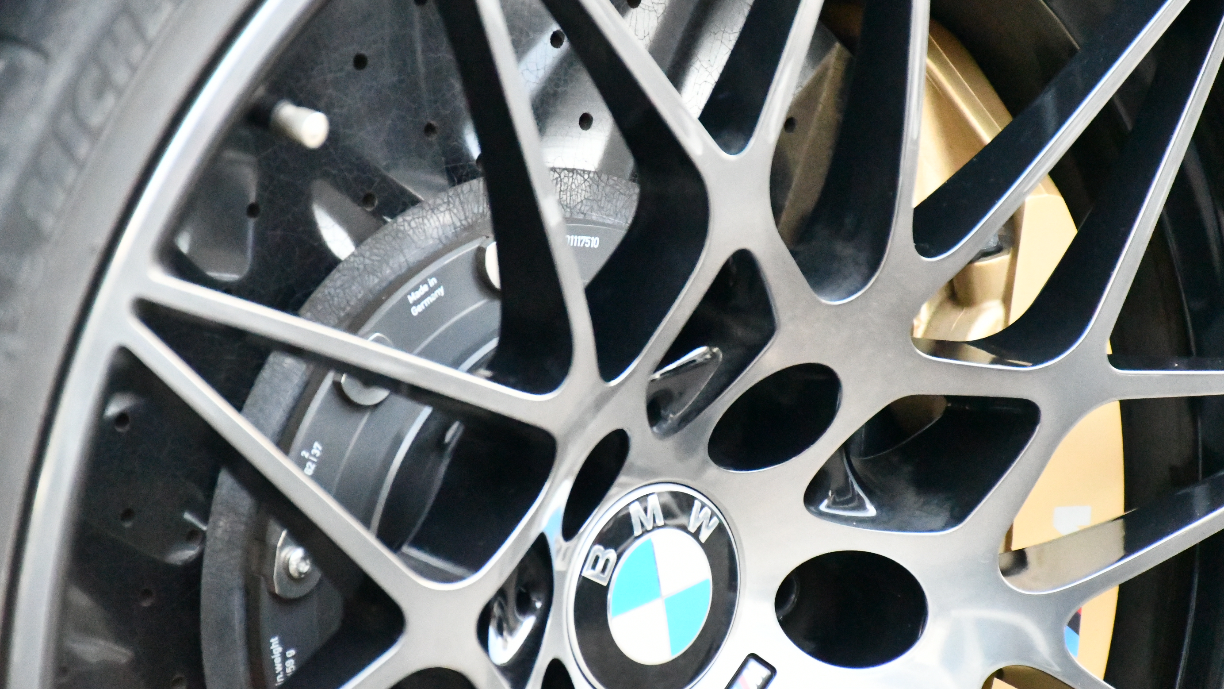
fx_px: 5745
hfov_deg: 12.2
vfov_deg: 6.9
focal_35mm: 177
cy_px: 313
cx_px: 615
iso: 25600
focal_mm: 112
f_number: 5.6
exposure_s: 1/200
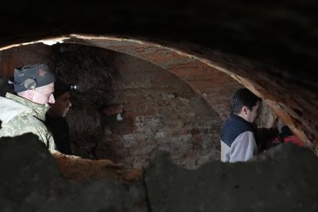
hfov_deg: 28.8
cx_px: 159
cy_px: 106
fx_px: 619
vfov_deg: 19.5
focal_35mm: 70
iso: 16000
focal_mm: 70
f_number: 5
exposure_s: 1/125
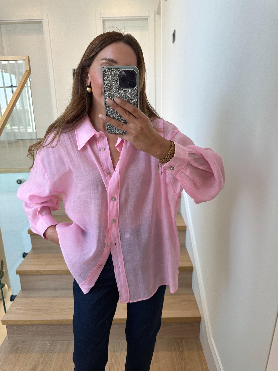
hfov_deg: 56.8
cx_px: 139
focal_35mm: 24
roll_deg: +0.8
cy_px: 186
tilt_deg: -26.5
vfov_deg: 71.6
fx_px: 257
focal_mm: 6.86
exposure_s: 1/121
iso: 100
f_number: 1.78
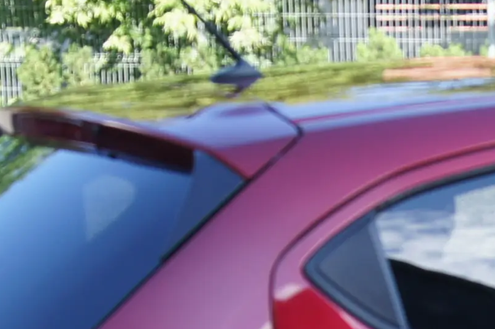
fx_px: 2157
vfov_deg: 8.5
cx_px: 575
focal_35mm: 157
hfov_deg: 12.8
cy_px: 500
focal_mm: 22
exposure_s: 1/80
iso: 100
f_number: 5.6
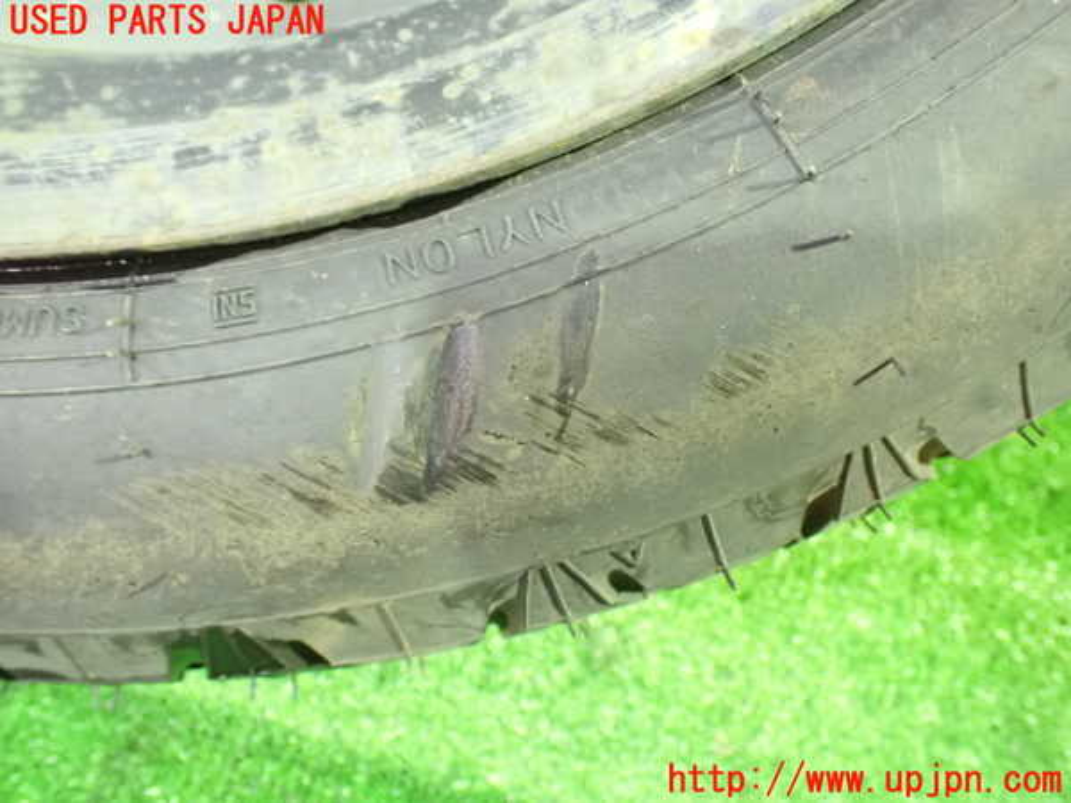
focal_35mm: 30
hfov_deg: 60.0
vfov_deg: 46.8
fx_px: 928
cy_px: 402
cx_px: 536
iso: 1600
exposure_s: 1/25
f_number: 2.3
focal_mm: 5.4
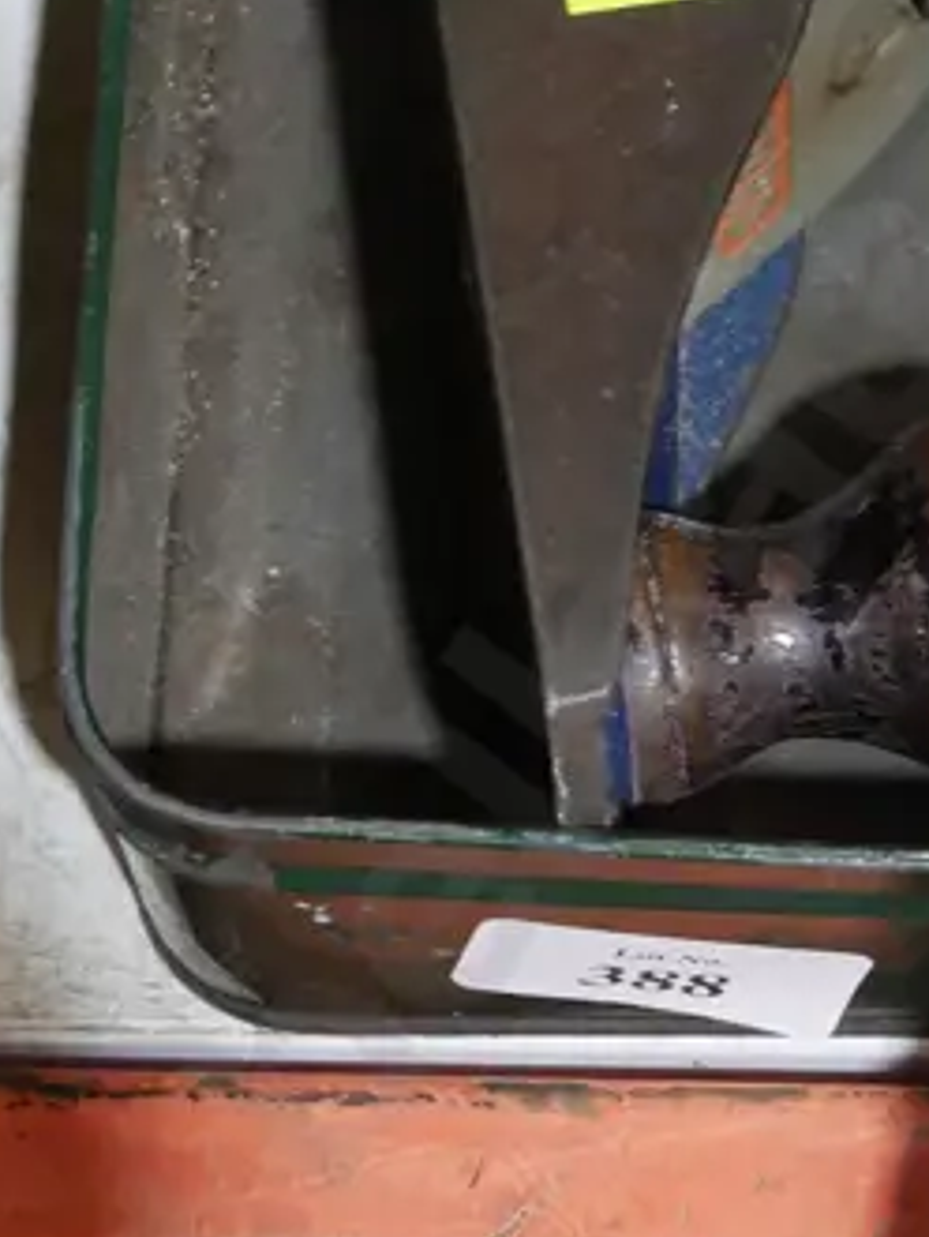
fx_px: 4431
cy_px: 319
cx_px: 890
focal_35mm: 124
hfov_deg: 11.9
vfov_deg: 15.8
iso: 800
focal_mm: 20
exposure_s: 1/60
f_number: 4.5
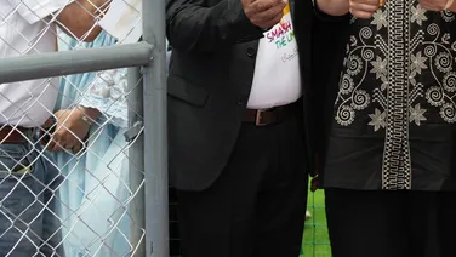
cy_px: -85
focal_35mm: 114
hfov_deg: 18.7
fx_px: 1379
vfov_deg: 10.4
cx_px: 319
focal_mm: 40
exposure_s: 1/1000
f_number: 3.2
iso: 100
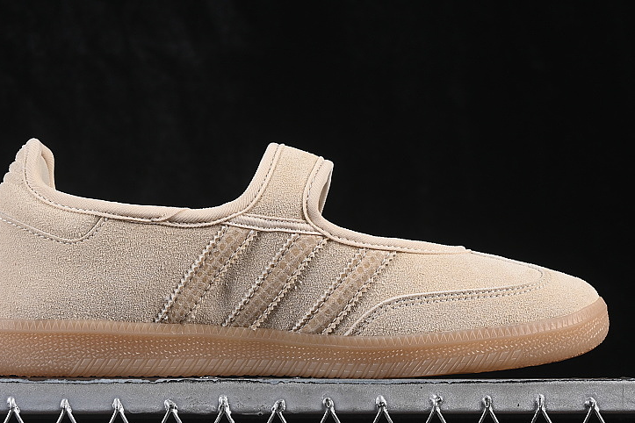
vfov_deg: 12.2
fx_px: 1975
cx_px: 294
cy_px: 183
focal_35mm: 112
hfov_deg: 18.3
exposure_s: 1/80
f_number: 8
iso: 160
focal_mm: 50
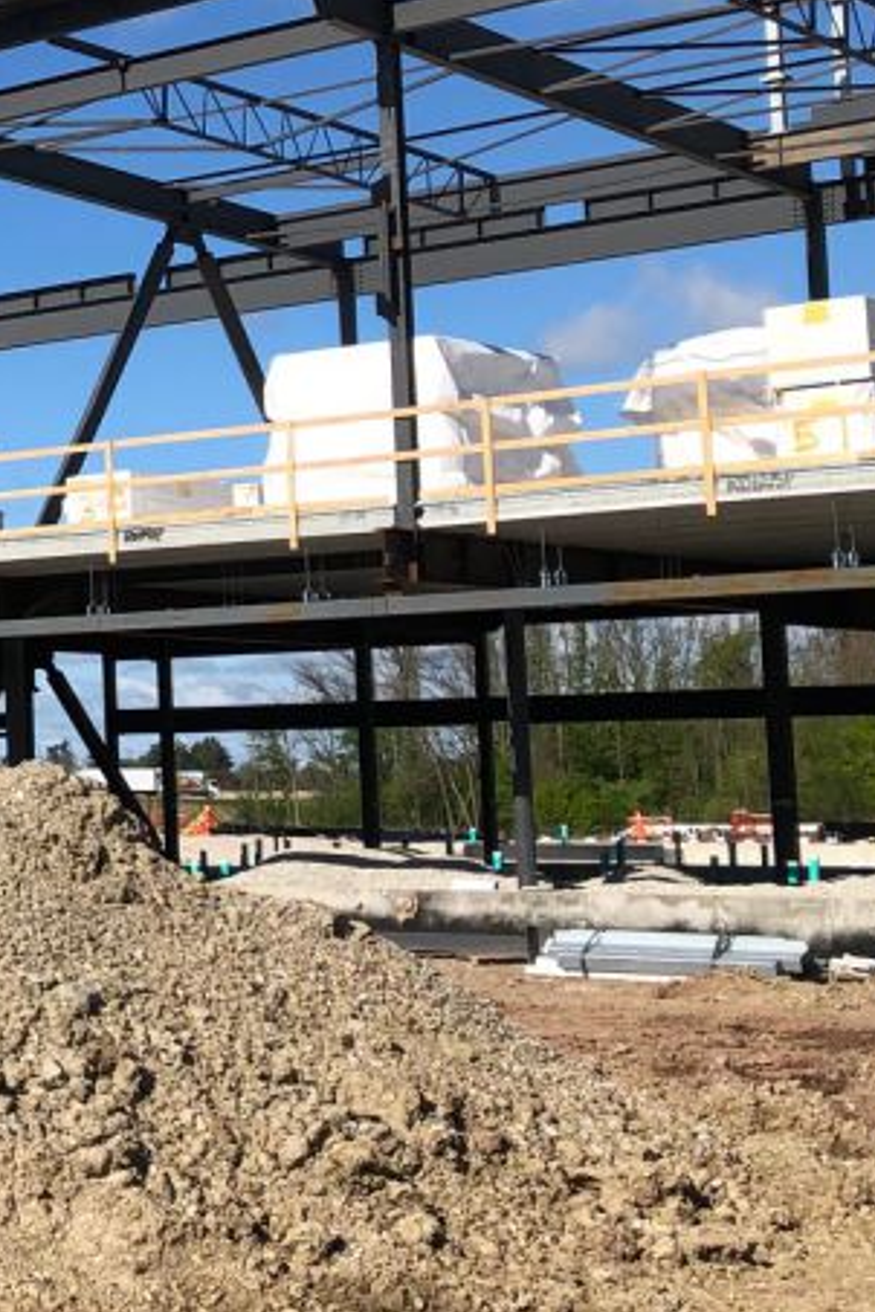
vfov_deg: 25.6
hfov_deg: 15.1
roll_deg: -1.5
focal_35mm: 79
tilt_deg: +4.5
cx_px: -688
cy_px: 492
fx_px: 2880
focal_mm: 3.99
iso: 20
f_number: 1.8
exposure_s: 1/2404
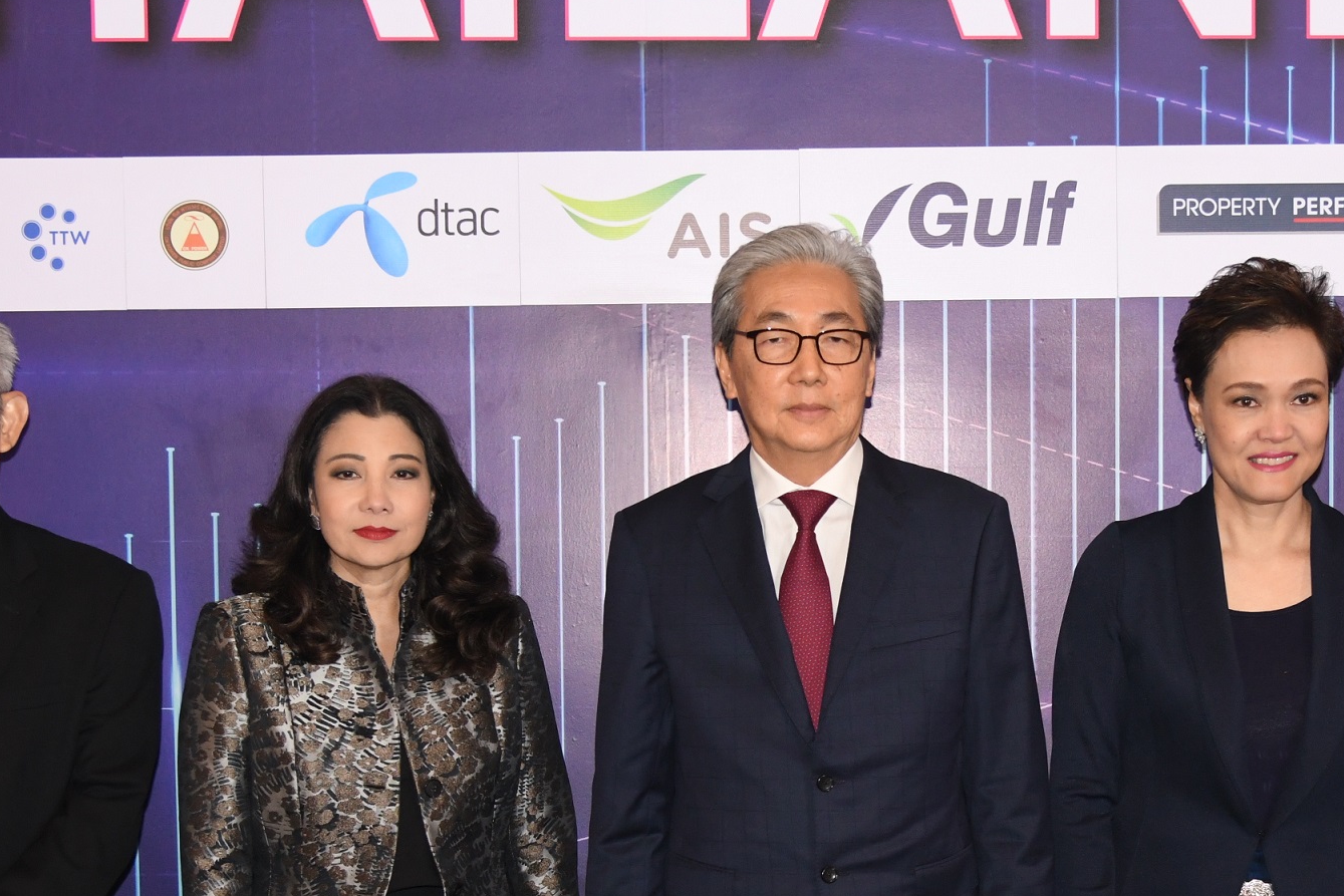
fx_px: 2763
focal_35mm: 74
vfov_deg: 18.2
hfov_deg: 27.2
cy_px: 737
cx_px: 849
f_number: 4
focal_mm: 30
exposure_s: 1/125
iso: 1250
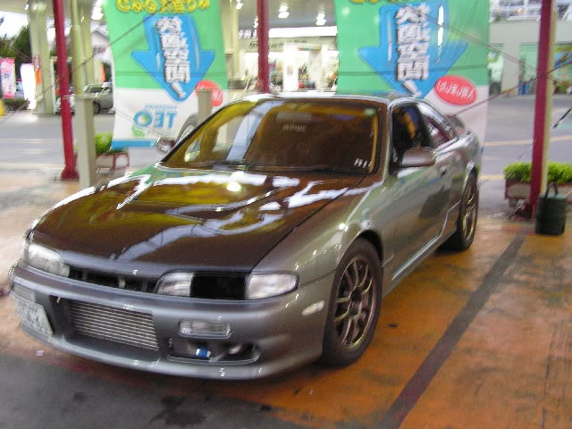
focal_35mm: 42
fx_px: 694
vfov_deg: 34.3
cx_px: 286
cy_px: 214
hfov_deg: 44.8
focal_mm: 7.1
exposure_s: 1/15
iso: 200
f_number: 2.8
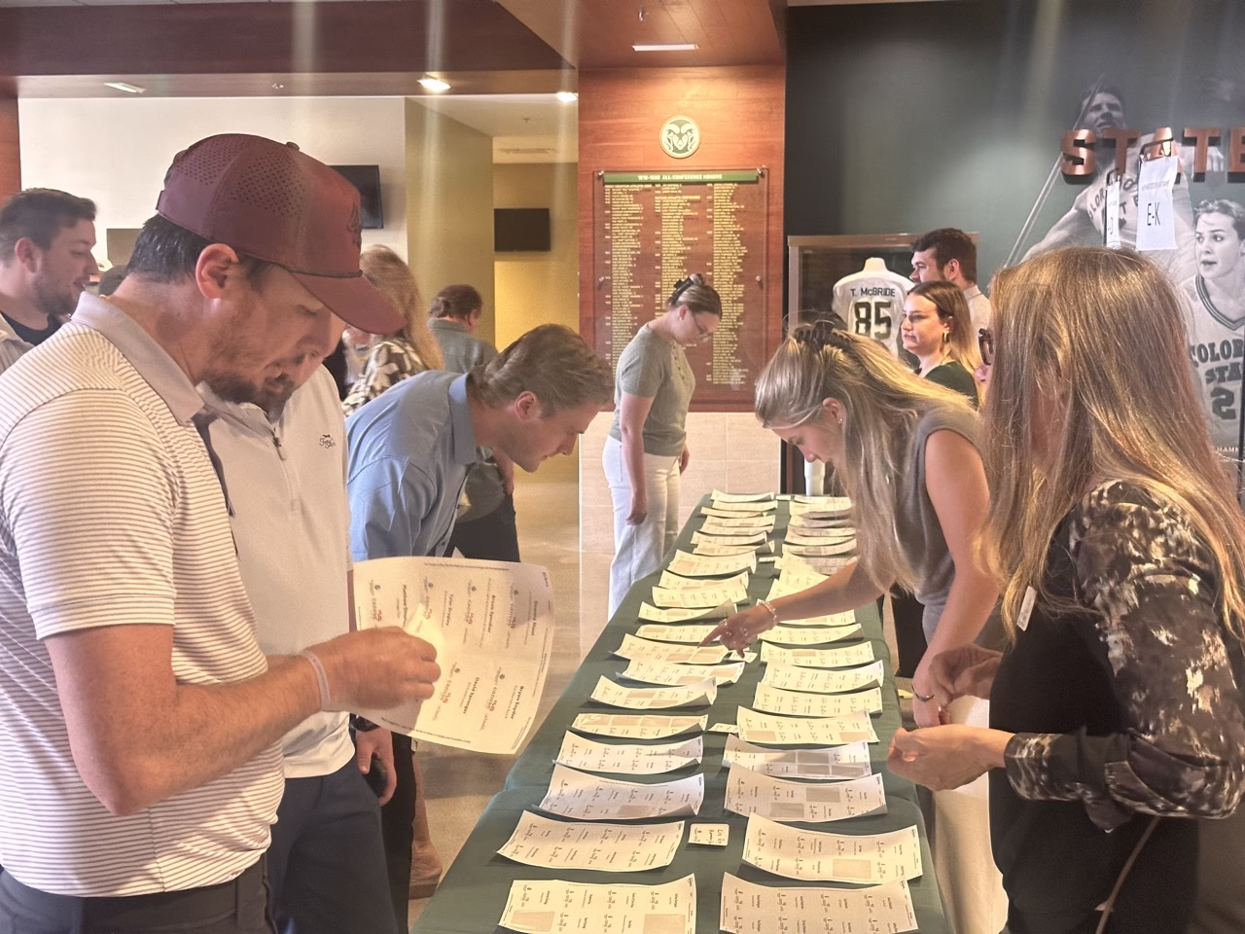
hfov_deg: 39.7
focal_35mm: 48
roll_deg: +0.0
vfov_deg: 30.3
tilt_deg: -5.1
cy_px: 467
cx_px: 622
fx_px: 1726
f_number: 1.78
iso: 320
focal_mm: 6.86
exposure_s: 1/40
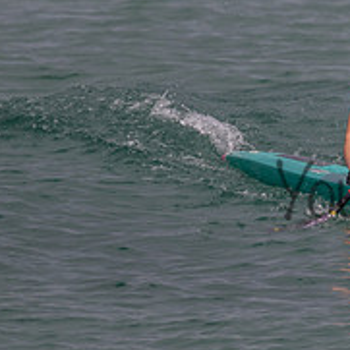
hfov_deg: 0.8
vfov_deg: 0.8
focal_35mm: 2183
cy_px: 173
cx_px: 476
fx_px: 24972
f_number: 11
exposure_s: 1/2000
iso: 1000
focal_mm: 800
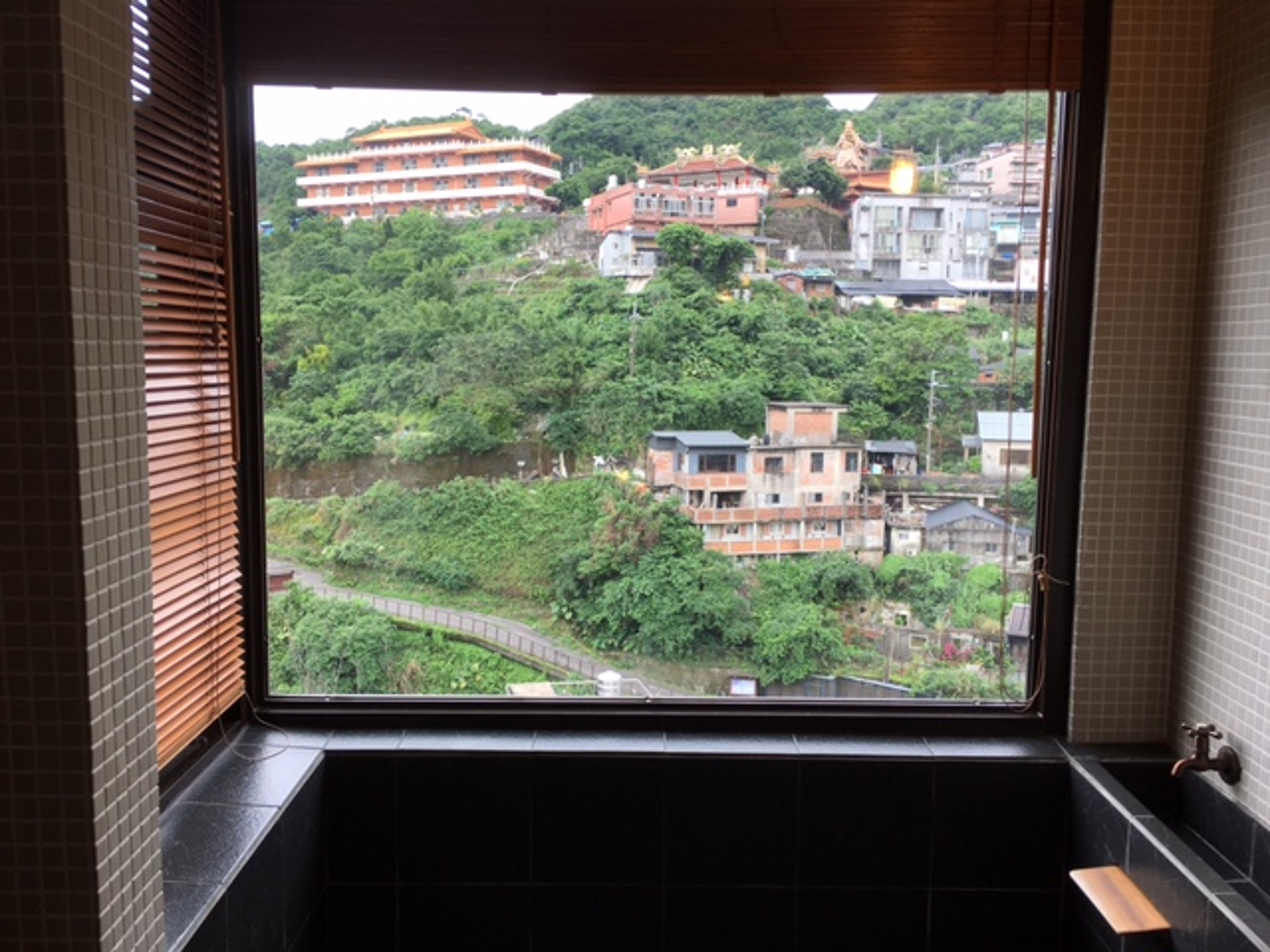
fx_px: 1064
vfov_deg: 48.2
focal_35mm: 29
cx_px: 635
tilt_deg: -6.2
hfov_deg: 61.7
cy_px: 476
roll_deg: -0.8
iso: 25
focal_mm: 4.15
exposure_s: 1/60
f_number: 2.2
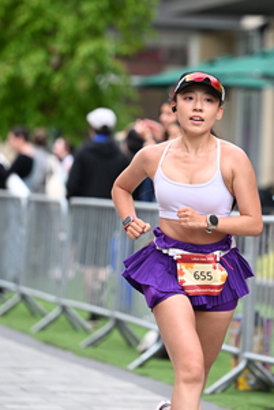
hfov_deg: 5.0
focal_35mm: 274
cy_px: 185
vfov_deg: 7.5
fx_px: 3124
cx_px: 220
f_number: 2.8
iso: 800
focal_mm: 150
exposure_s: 1/2000
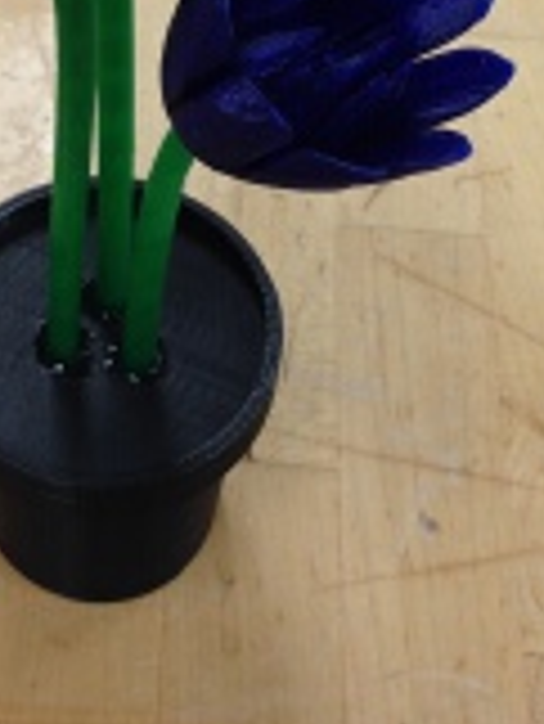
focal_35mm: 82
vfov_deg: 22.9
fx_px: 1716
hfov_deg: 17.9
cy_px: 4
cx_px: 126
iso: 64
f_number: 2.4
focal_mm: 4.12
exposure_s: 1/60
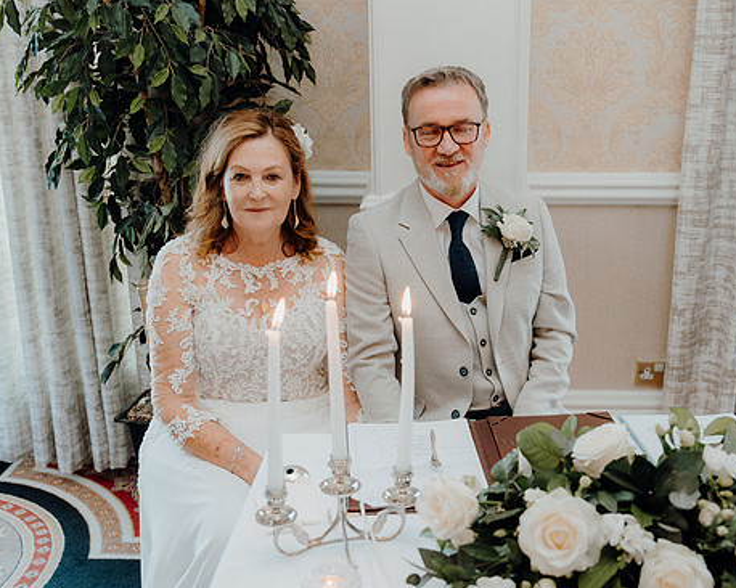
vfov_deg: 34.1
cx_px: 427
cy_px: 295
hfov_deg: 41.9
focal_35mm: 44
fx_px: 958
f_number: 3.5
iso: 2000
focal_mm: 37
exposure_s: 1/160
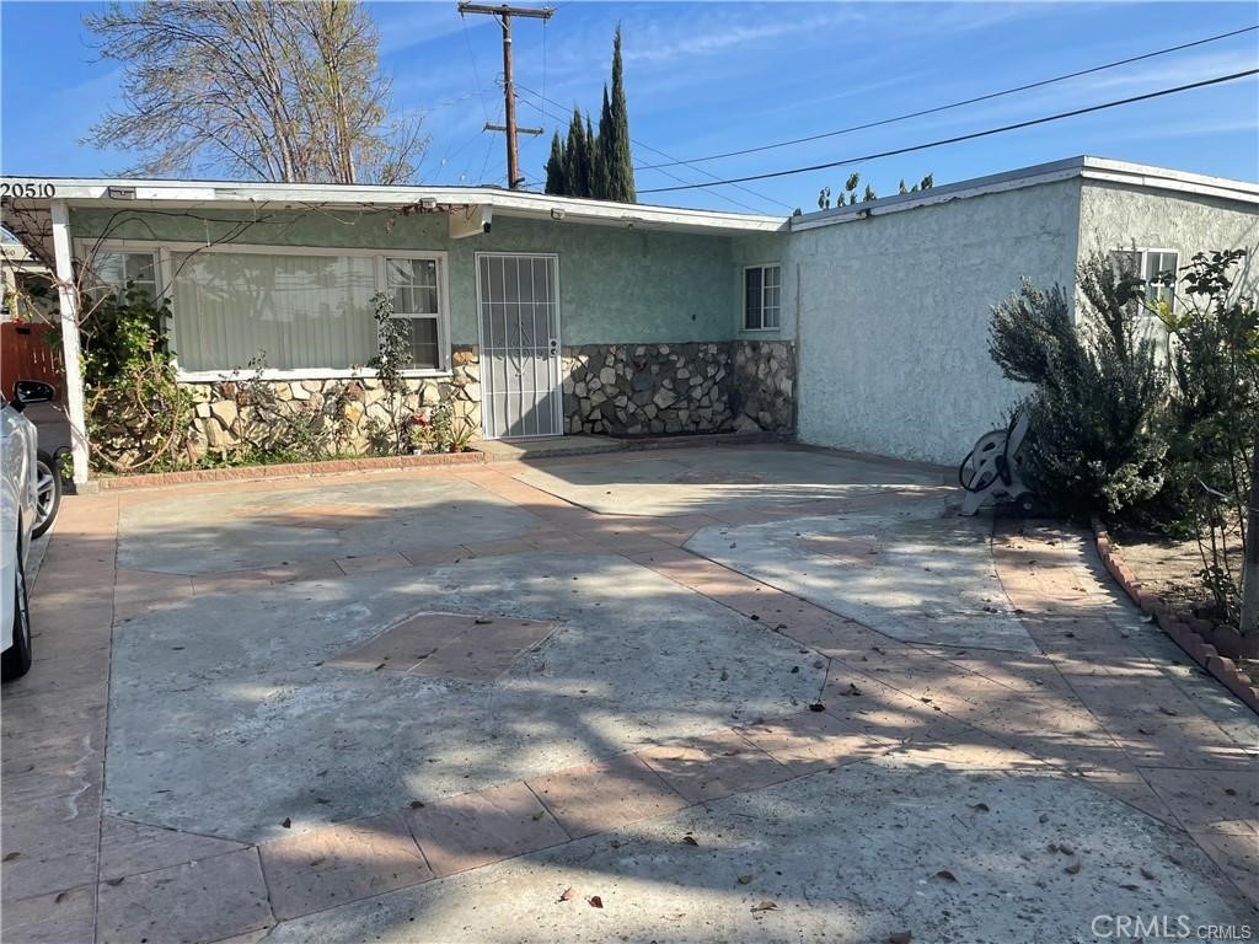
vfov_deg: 53.1
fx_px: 946
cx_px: 630
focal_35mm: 26
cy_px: 472
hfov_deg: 67.3
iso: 32
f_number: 1.6
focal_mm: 4.2
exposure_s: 1/2212
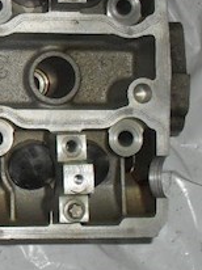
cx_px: -155
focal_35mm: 109
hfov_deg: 12.5
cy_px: 106
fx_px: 850
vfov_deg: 18.0
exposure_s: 1/45
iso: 200
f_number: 3.2
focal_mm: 6.3
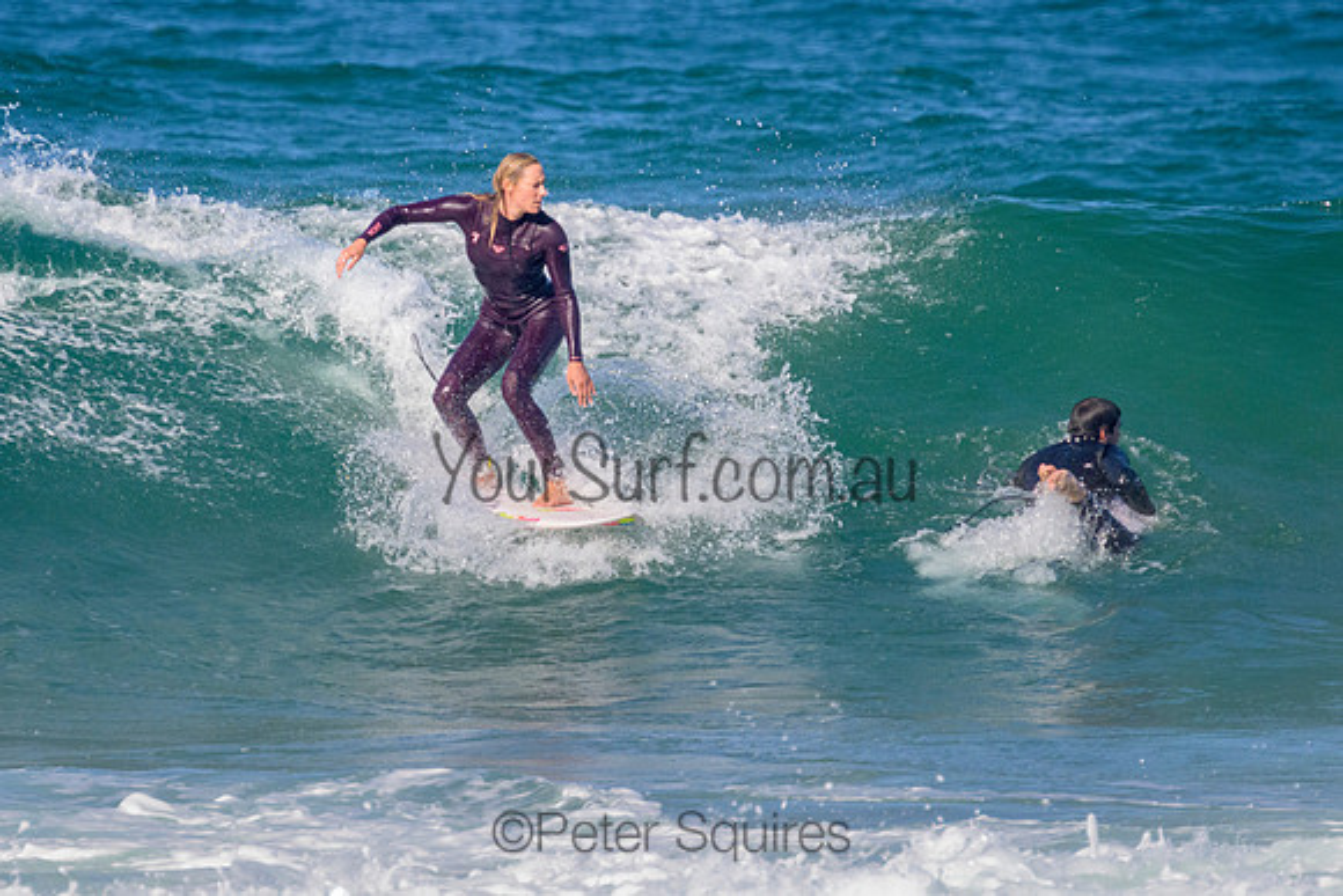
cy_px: 283
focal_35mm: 1095
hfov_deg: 1.9
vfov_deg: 1.3
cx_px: 640
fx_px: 40857
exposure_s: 1/2000
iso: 1800
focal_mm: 800
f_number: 11
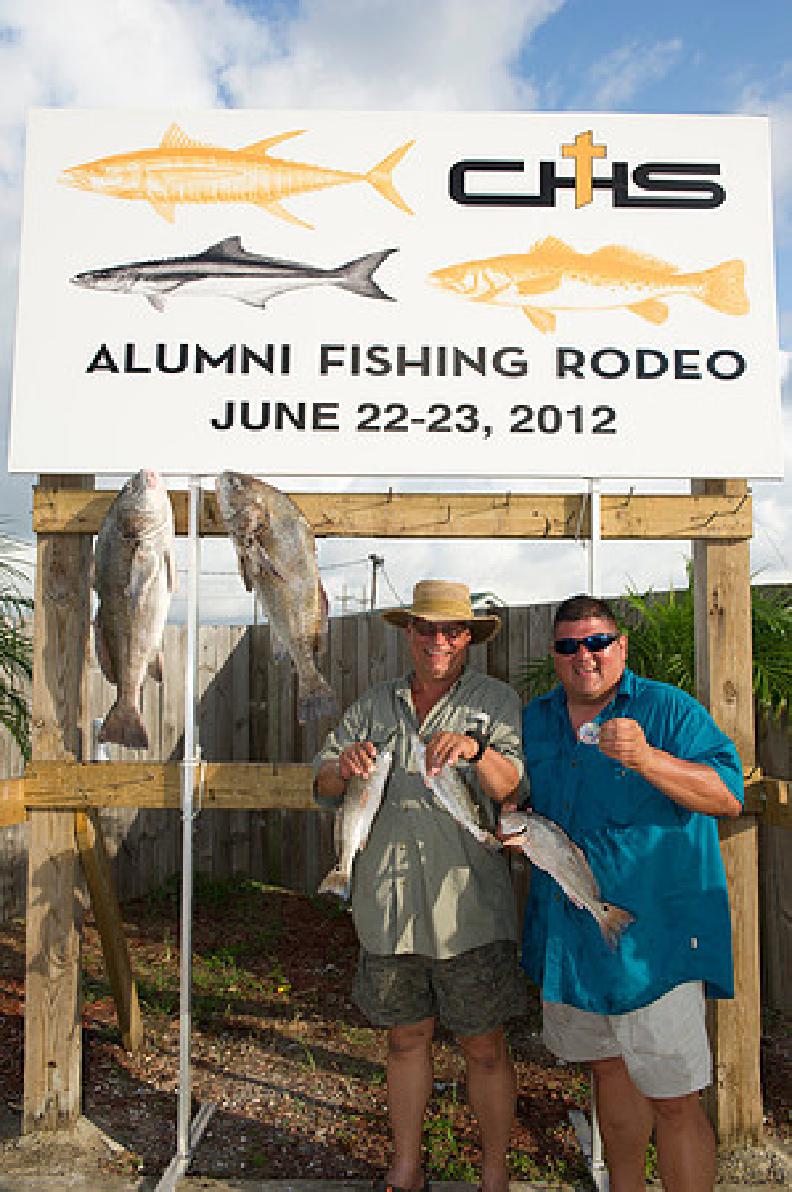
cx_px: 396
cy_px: 596
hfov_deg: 42.2
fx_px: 1025
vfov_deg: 60.3
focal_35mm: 31
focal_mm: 31
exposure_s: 1/250
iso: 200
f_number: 7.1
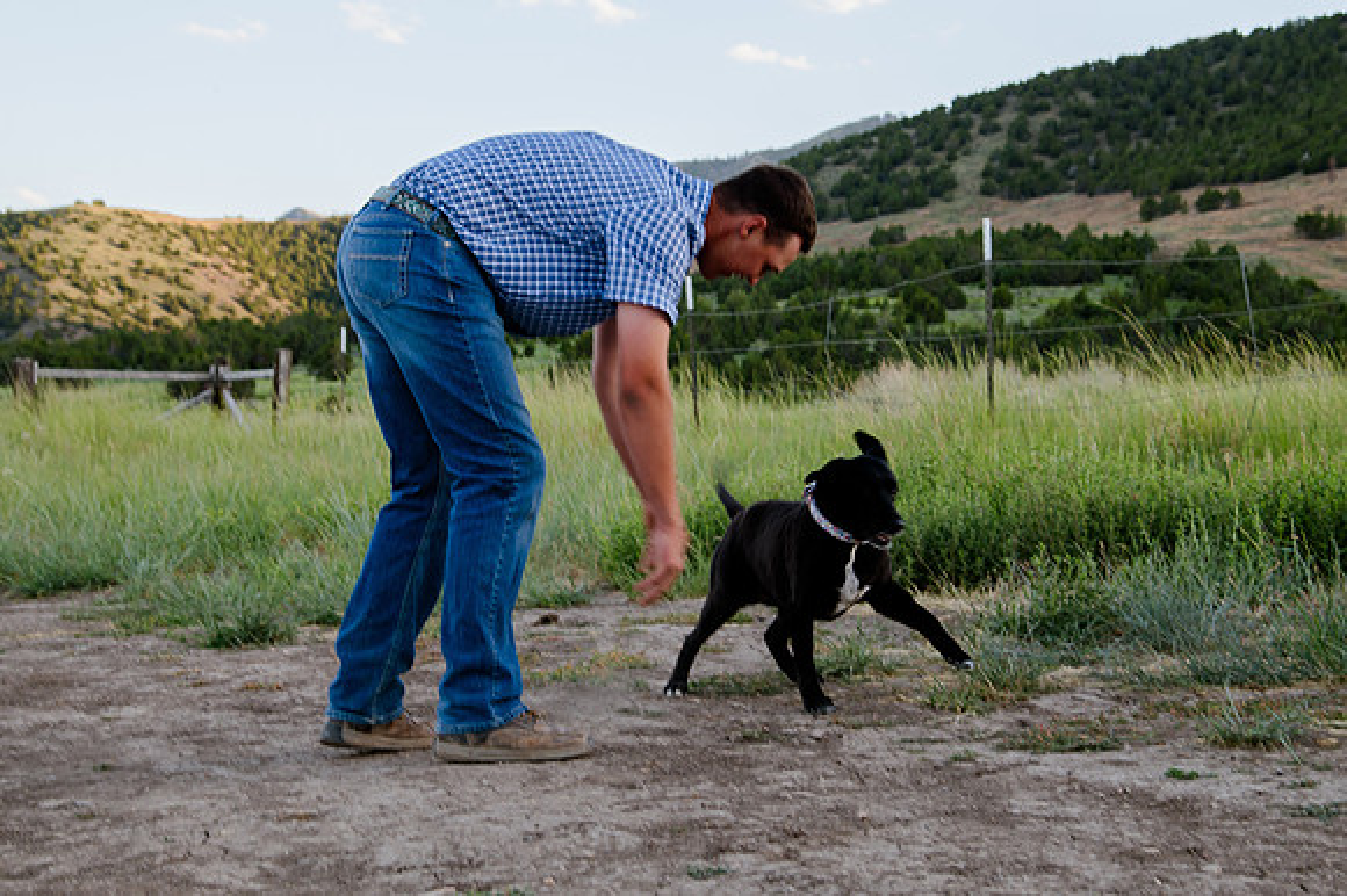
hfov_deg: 25.9
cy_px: 360
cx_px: 665
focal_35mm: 78
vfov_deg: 17.4
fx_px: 2934
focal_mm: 55
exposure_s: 1/100
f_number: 5.6
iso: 160
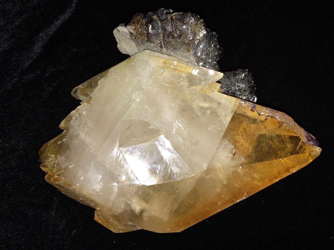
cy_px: 125
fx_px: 289
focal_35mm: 30
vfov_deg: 46.8
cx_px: 167
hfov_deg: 60.0
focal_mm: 4.12
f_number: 2.2
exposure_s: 1/46
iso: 32
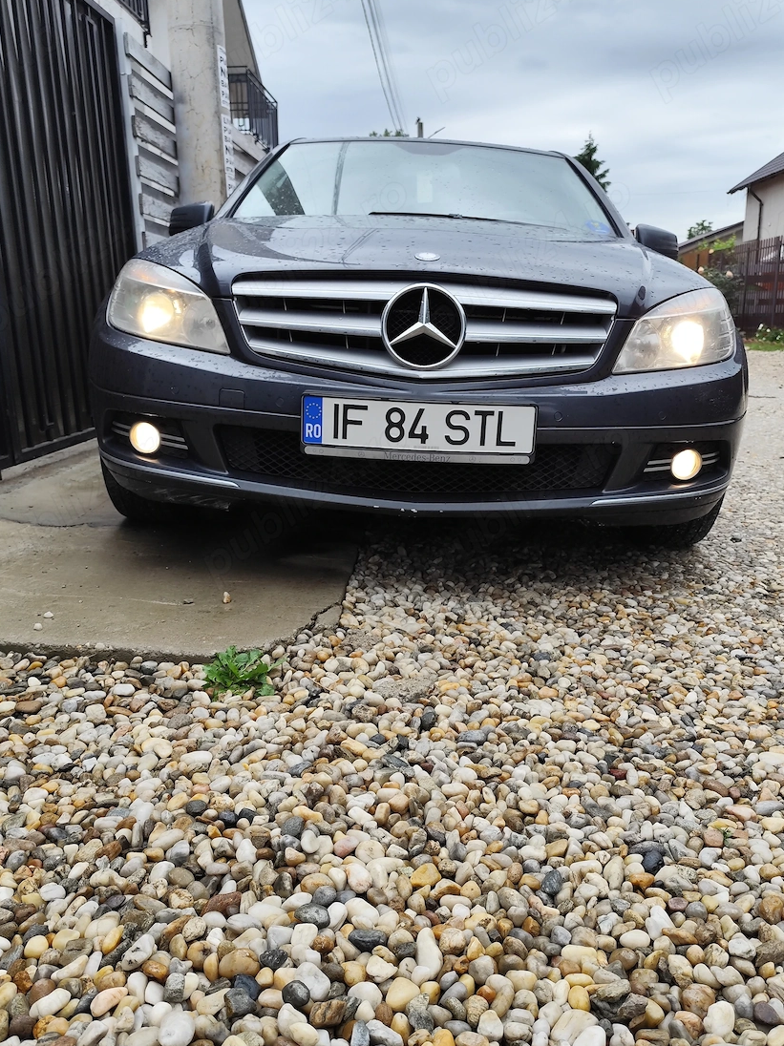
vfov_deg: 63.4
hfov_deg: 49.7
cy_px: 554
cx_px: 415
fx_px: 846
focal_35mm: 28
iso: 50
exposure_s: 1/310
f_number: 1.65
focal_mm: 6.19
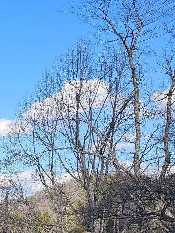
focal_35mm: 68
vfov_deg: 27.6
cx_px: -166
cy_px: 205
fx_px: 458
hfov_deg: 16.7
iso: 10
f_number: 1.7
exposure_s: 1/541
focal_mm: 6.3
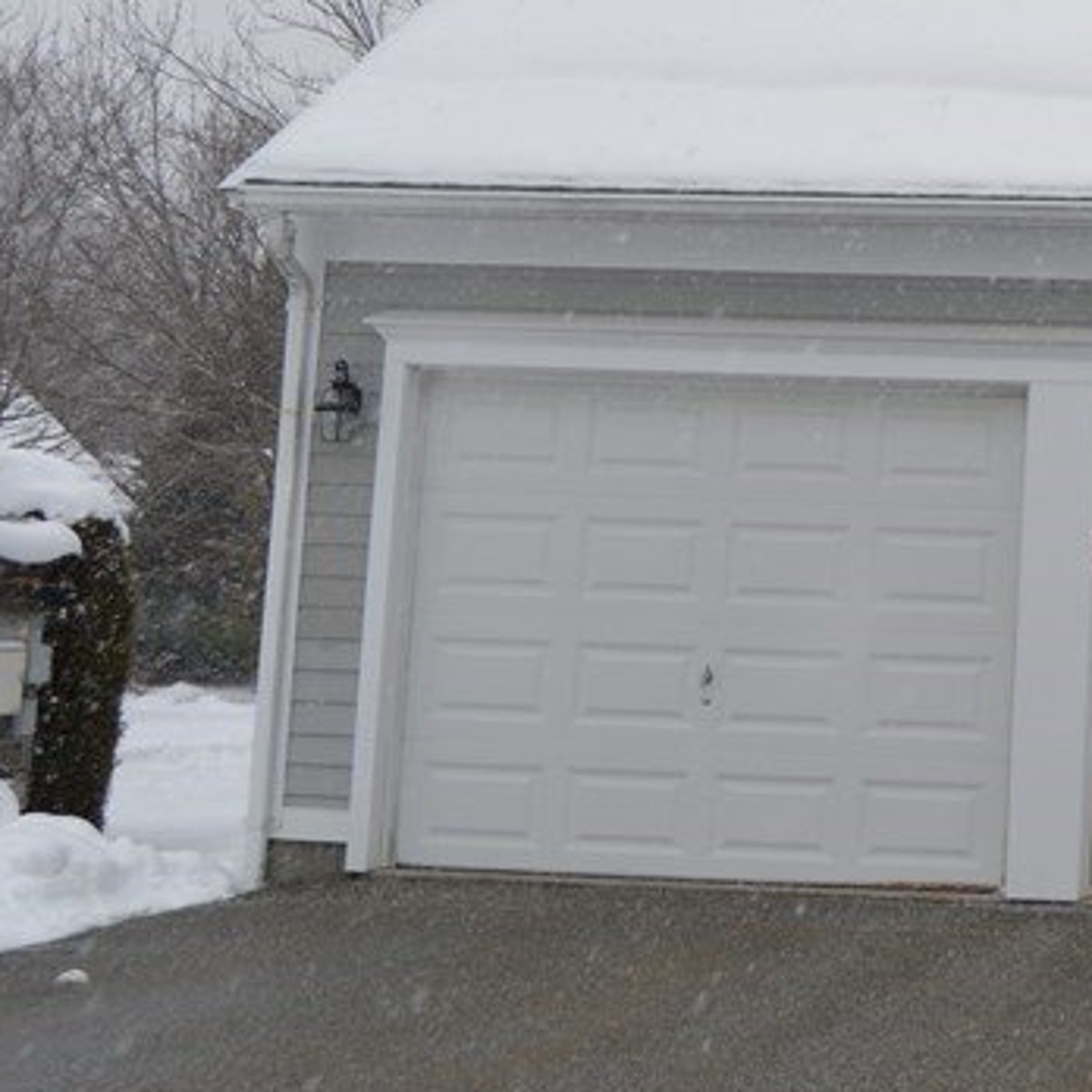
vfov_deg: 23.9
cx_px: 1478
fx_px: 2543
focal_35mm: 71
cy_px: 240
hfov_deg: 21.5
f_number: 7.1
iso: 100
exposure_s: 1/200
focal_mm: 19
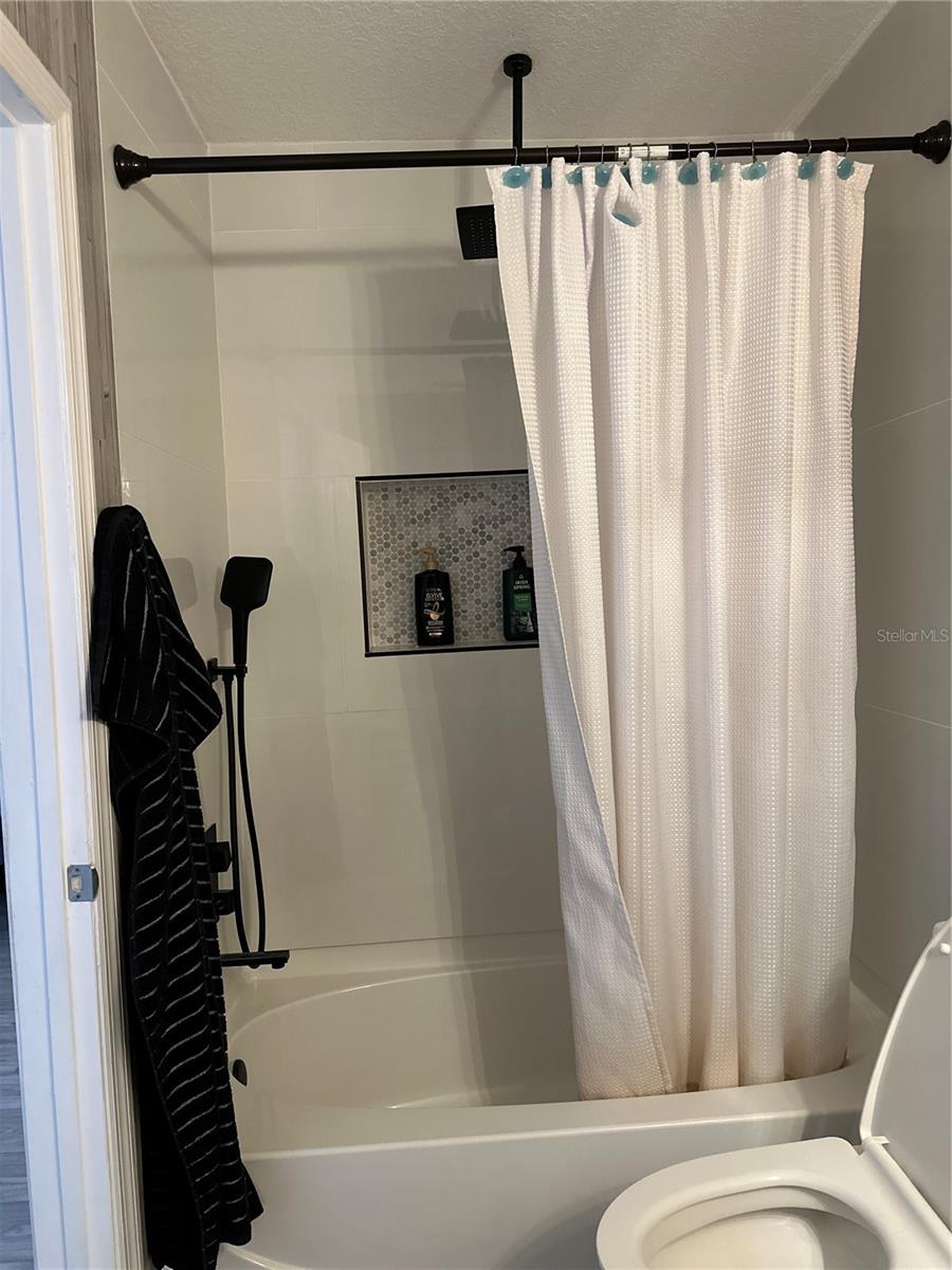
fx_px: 880
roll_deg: +1.6
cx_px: 476
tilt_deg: -2.7
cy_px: 635
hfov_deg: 56.8
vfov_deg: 71.6
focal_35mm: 24
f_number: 1.78
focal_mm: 6.86
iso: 640
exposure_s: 1/60
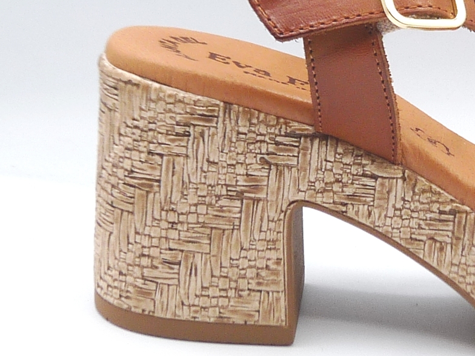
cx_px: 480
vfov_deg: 14.5
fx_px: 1400
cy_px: 120
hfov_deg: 18.7
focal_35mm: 102
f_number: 4
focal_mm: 4.9
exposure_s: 1/200
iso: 100
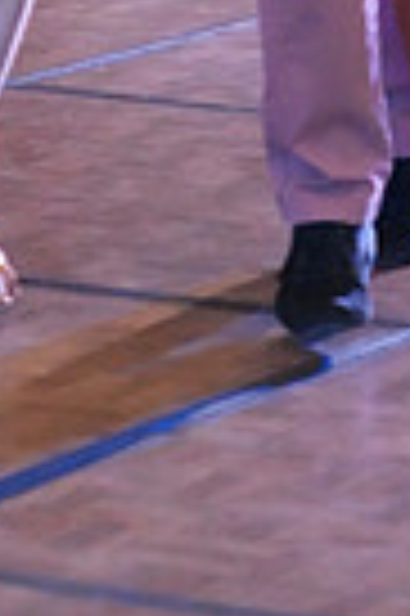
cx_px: 119
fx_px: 5155
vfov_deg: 6.6
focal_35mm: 301
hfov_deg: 4.6
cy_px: -679
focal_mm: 71
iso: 12800
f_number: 4
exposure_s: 1/400
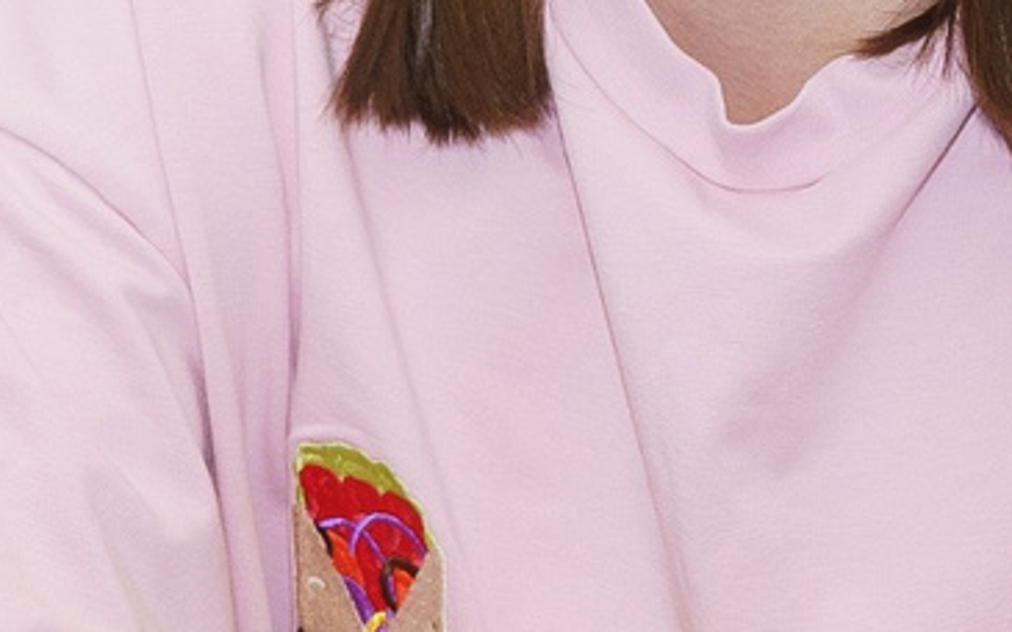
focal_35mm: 342
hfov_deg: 6.1
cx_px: -226
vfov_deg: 3.8
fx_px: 9431
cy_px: 352
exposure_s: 1/250
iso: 800
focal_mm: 44.6
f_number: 3.2
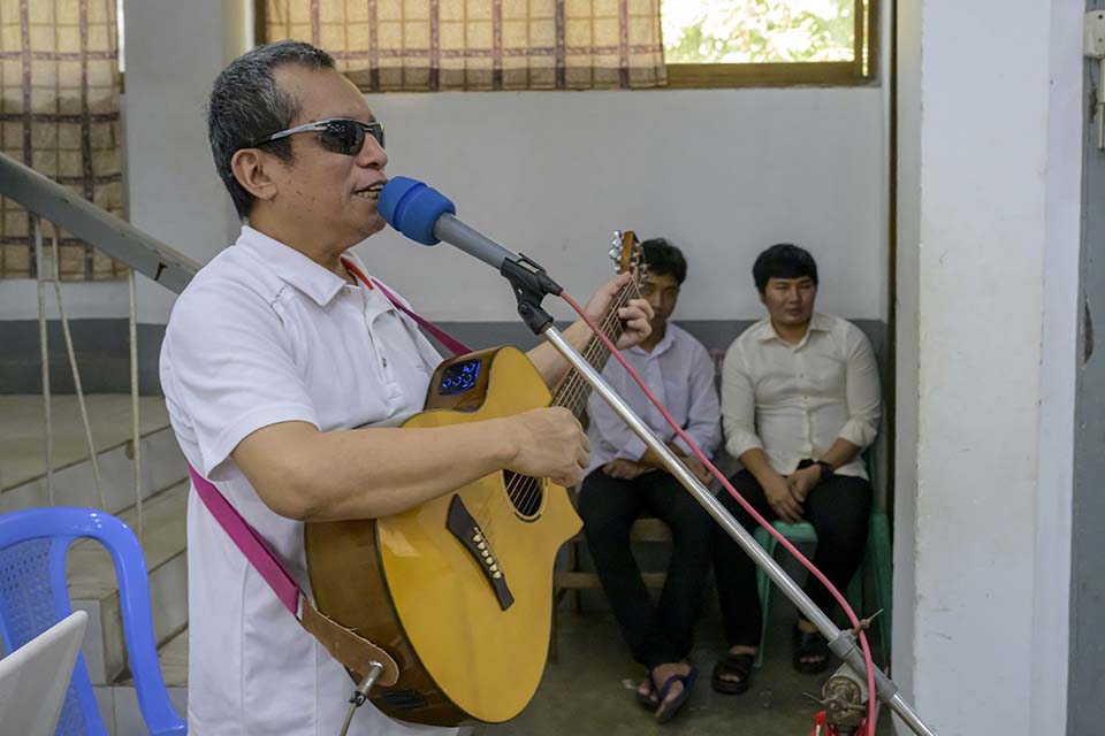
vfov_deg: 34.2
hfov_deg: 49.6
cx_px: 552
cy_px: 368
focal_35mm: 39
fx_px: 1197
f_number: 6.3
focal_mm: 39
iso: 12800
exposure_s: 1/200
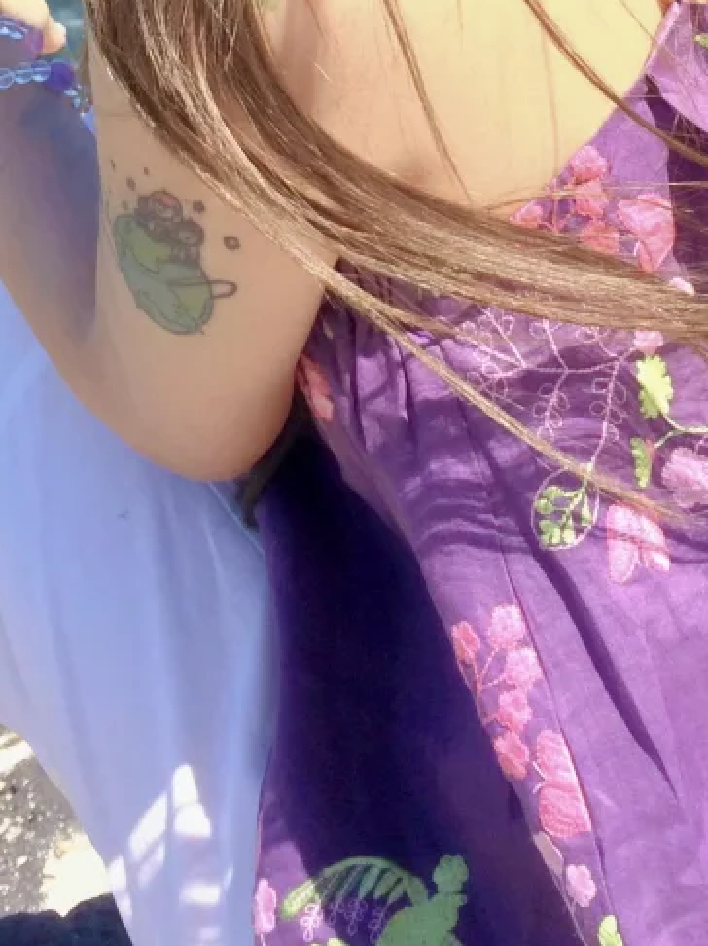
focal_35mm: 86
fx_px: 2347
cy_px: -245
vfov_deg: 20.9
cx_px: 350
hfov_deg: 17.2
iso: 32
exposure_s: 1/1368
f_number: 2.2
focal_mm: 4.15
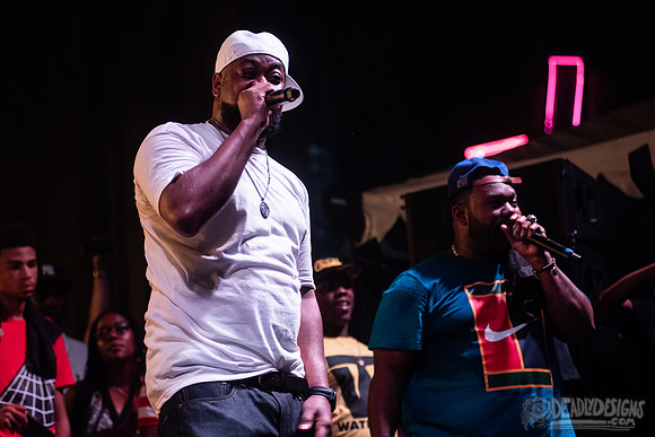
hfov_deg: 21.7
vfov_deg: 14.6
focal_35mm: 94
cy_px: 191
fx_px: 1703
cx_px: 272
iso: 2000
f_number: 3.5
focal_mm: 80
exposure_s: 1/250
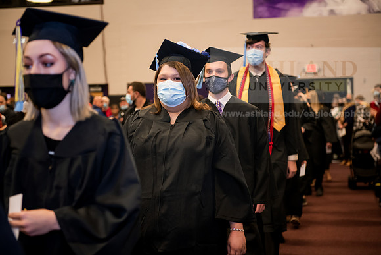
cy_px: 128
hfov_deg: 28.8
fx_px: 741
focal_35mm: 70
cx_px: 190
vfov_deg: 19.5
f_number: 3.5
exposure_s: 1/200
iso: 1600
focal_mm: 70
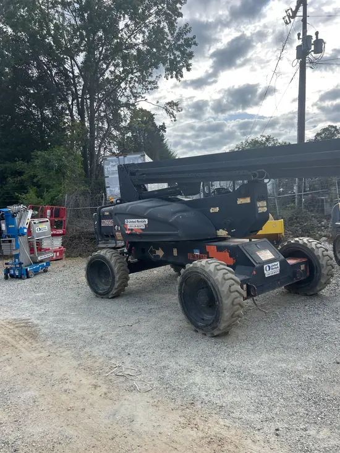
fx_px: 340
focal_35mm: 26
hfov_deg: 53.1
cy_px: 226
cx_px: 170
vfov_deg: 67.3
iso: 50
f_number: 1.5
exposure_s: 1/1724
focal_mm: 5.7
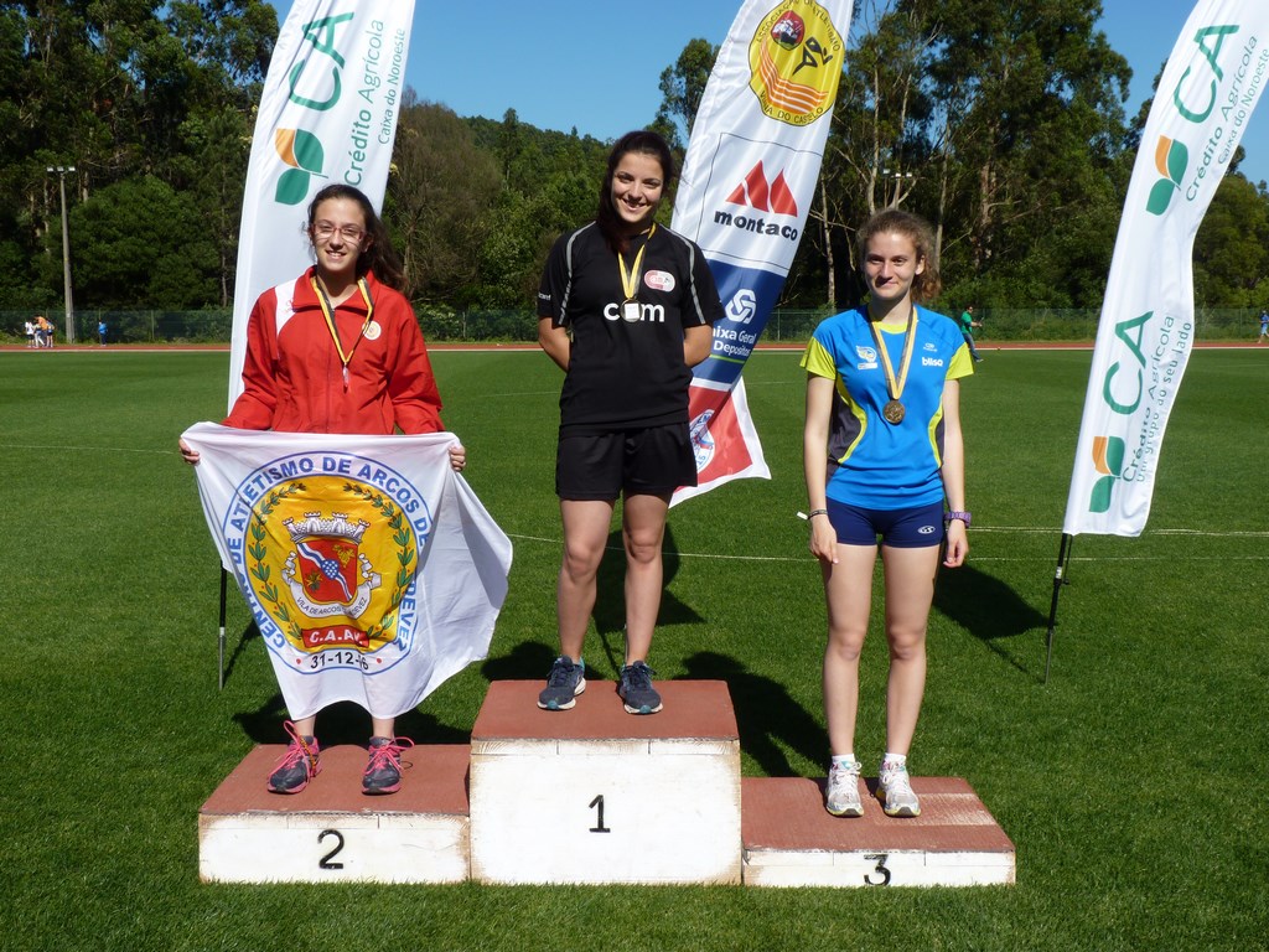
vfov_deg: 34.3
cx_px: 634
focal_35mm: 42
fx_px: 1540
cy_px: 476
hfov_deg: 44.8
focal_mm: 7.4
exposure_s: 1/500
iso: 80
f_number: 5.6
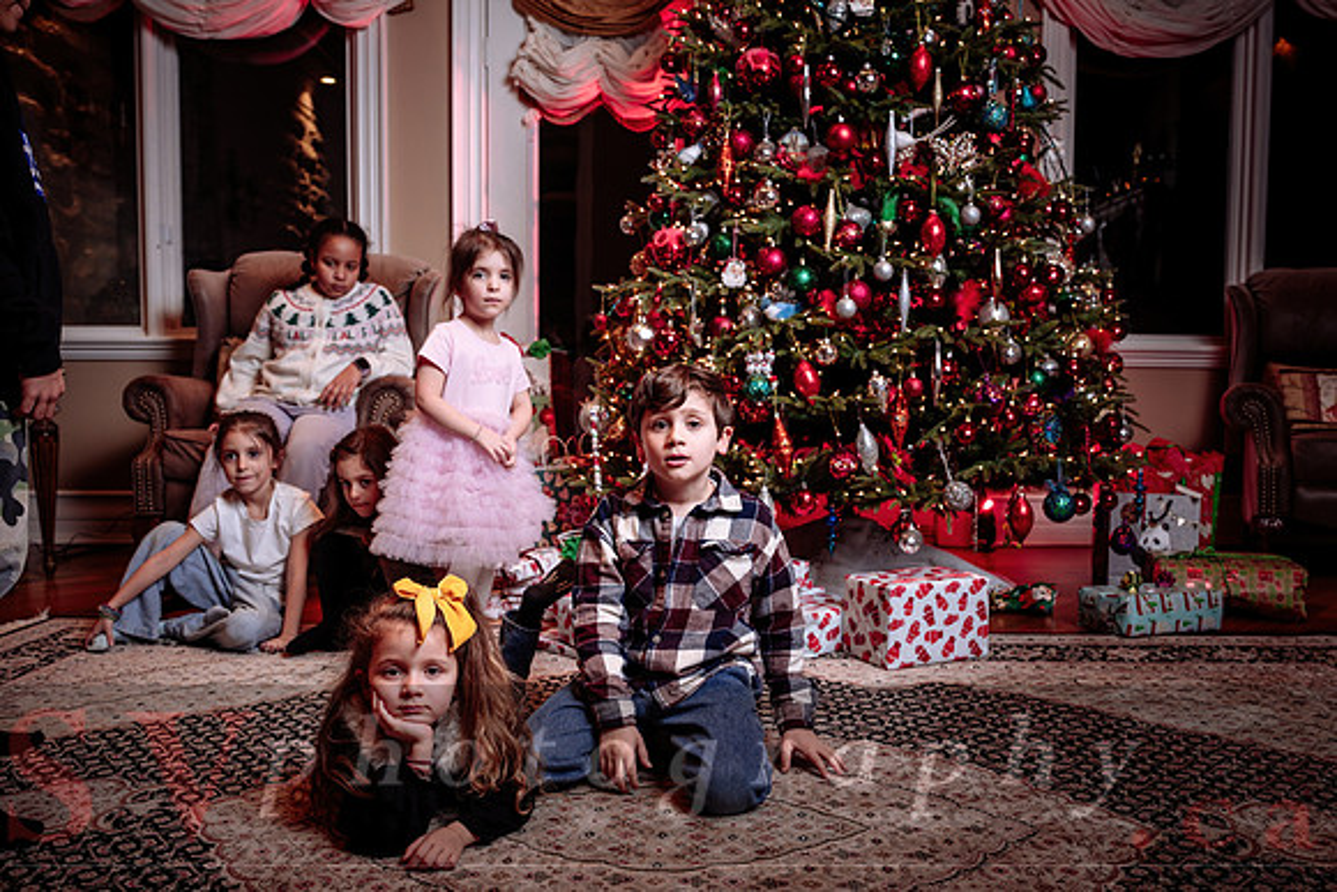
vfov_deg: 43.0
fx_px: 1131
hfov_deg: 61.1
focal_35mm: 30
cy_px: 485
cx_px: 727
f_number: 4.5
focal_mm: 28
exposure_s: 1/125
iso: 500
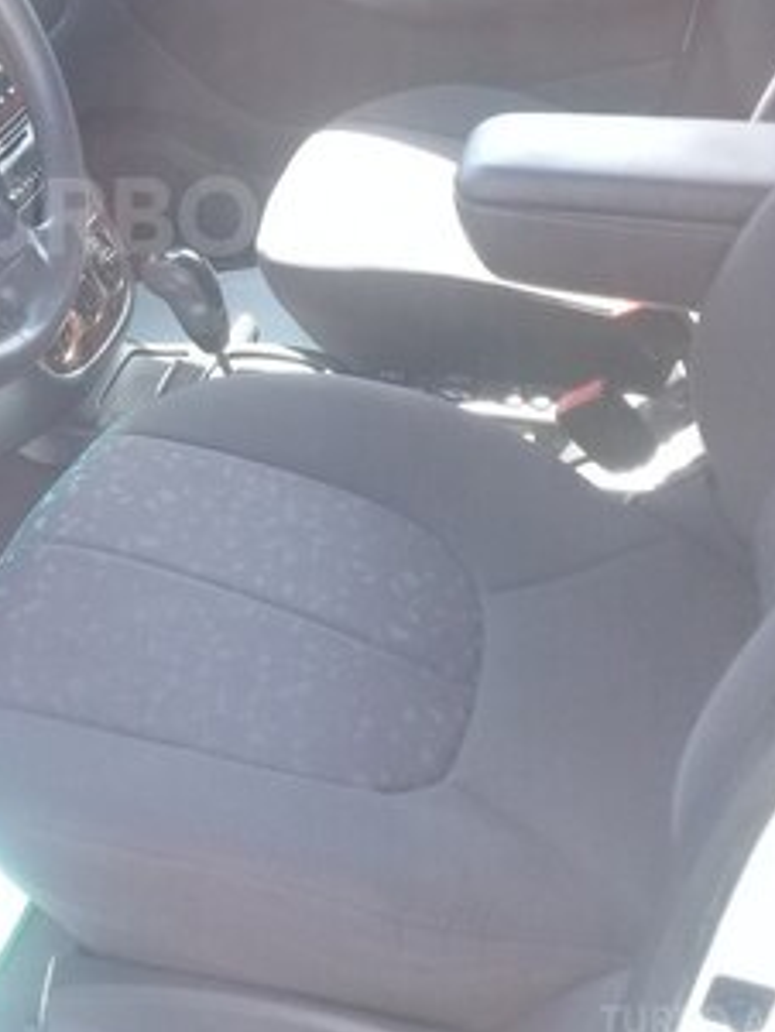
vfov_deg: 36.3
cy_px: 216
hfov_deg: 28.1
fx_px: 1521
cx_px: 168
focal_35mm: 51
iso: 80
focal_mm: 3.3
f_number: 2.2
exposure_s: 1/100
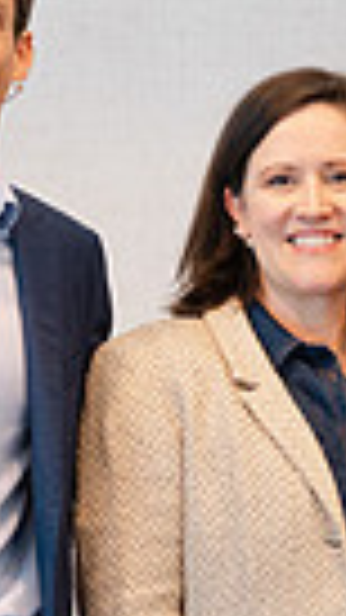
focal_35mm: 222
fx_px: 3623
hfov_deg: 5.4
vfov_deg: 9.6
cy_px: 612
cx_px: 431
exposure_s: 1/125
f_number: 4
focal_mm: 50
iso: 1600
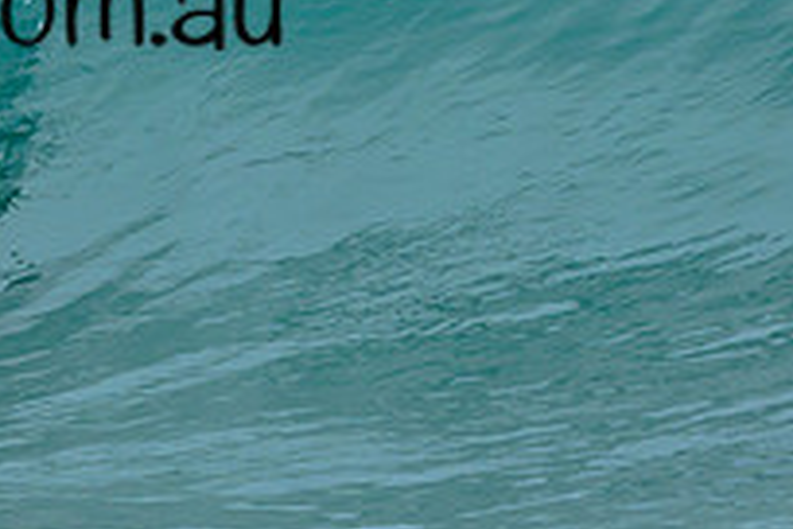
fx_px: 68853
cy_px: -327
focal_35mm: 3126
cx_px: -33
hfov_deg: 0.7
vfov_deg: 0.4
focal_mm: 800
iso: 400
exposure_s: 1/2500
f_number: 6.3
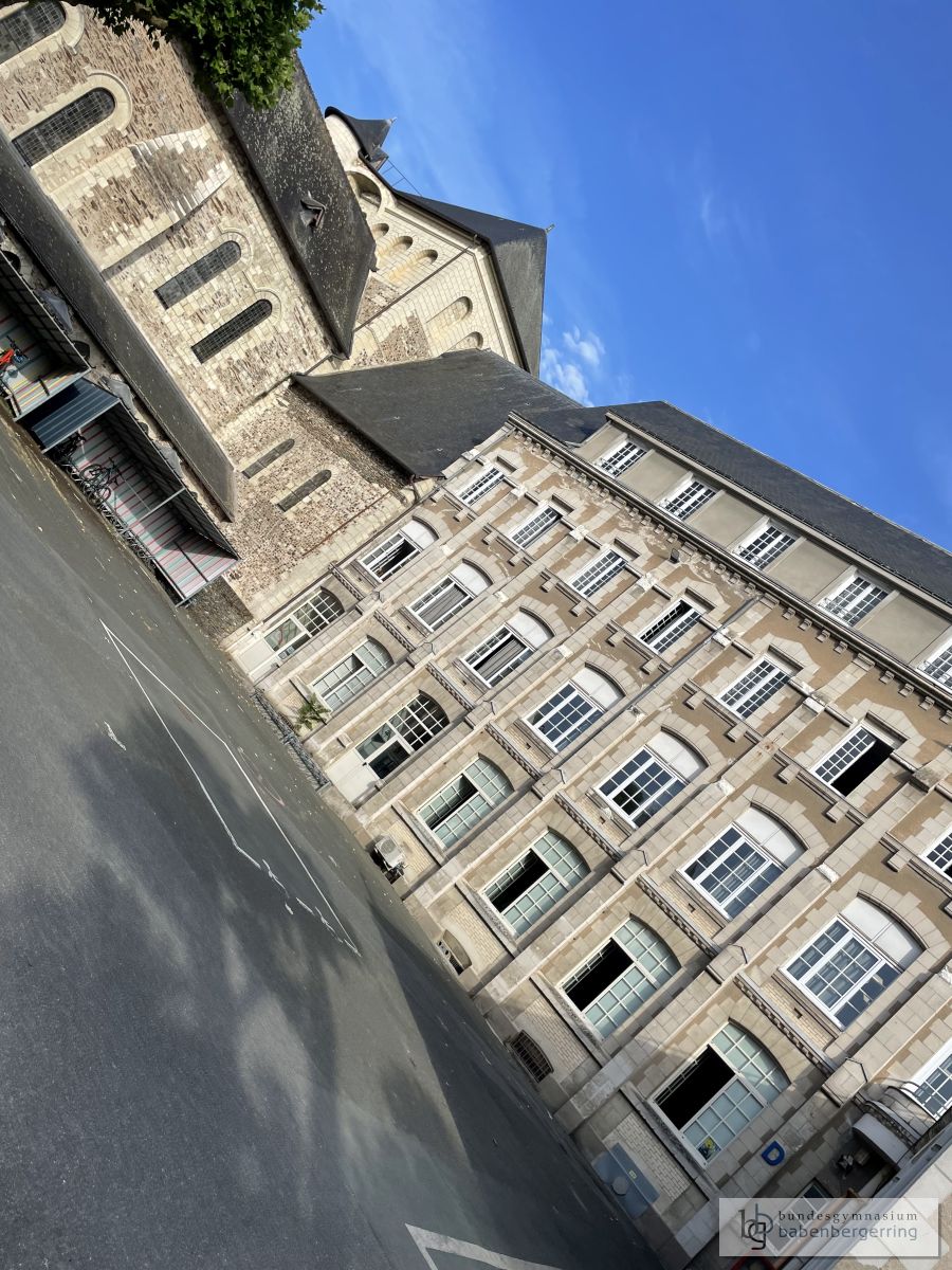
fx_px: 953
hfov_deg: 53.1
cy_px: 635
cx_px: 476
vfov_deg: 67.3
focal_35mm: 26
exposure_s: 1/2882
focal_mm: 4.2
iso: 32
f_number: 1.6
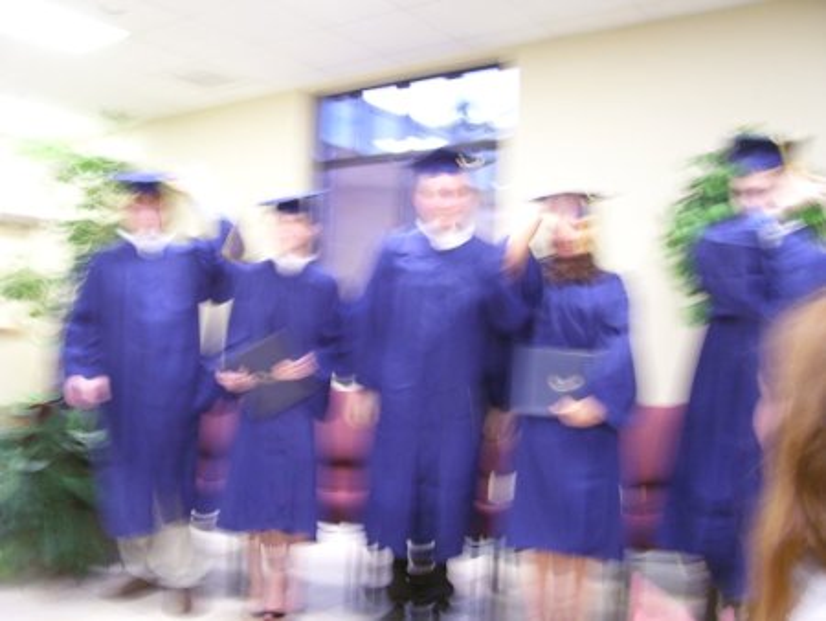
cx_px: 413
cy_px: 310
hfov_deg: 53.9
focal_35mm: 34
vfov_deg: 41.8
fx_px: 812
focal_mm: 5.6
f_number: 2.7
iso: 160
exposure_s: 1/8
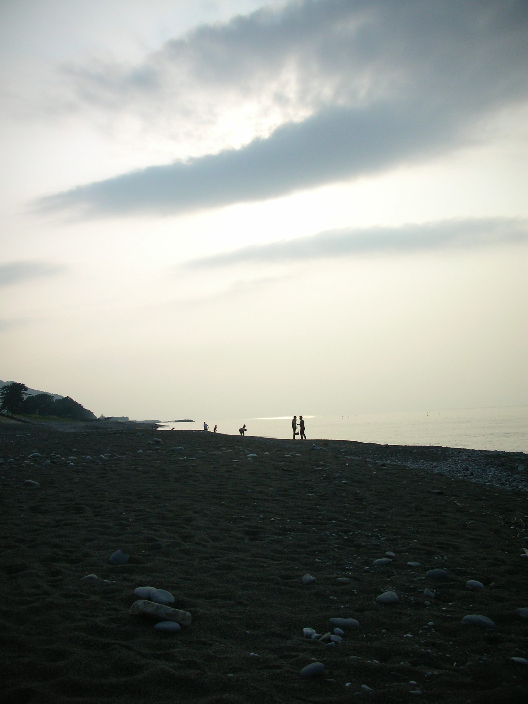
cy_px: 352
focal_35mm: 35
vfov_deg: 52.6
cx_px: 264
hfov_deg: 40.7
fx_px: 712
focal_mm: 5.8
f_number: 8.5
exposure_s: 1/250
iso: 50
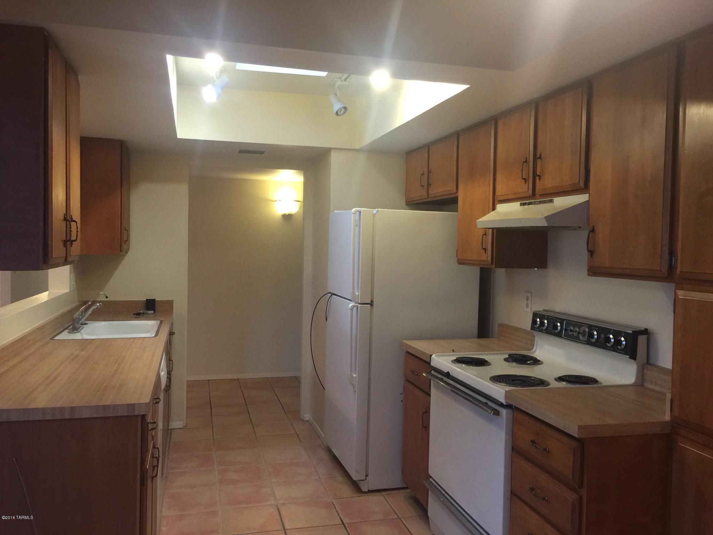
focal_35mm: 29
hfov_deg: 61.7
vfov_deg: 48.2
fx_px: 597
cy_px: 268
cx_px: 356
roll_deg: -1.2
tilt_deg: -1.2
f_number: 2.2
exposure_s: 1/15
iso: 80
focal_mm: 4.15
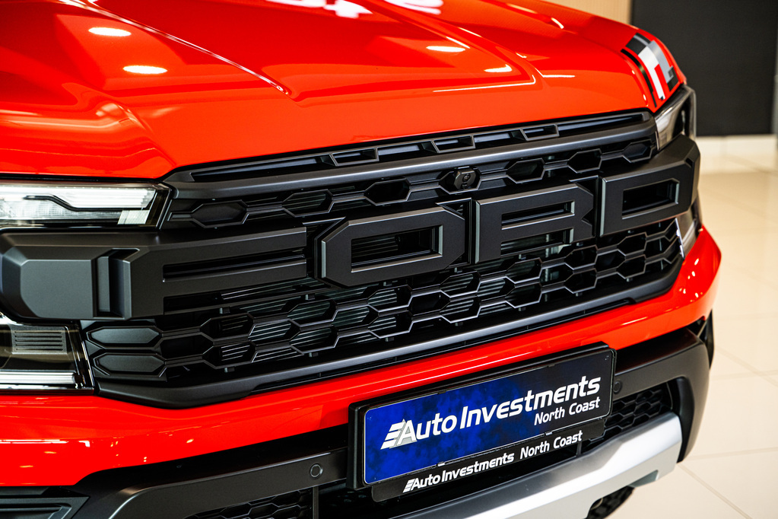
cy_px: 260
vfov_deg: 19.5
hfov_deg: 28.8
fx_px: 1513
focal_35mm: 70
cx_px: 389
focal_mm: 70
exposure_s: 1/125
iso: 320
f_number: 4
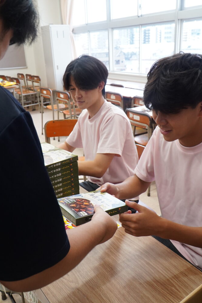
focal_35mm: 32
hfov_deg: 41.1
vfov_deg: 58.7
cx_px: 103
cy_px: 151
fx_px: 269
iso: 2500
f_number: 7.1
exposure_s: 1/125
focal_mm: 21
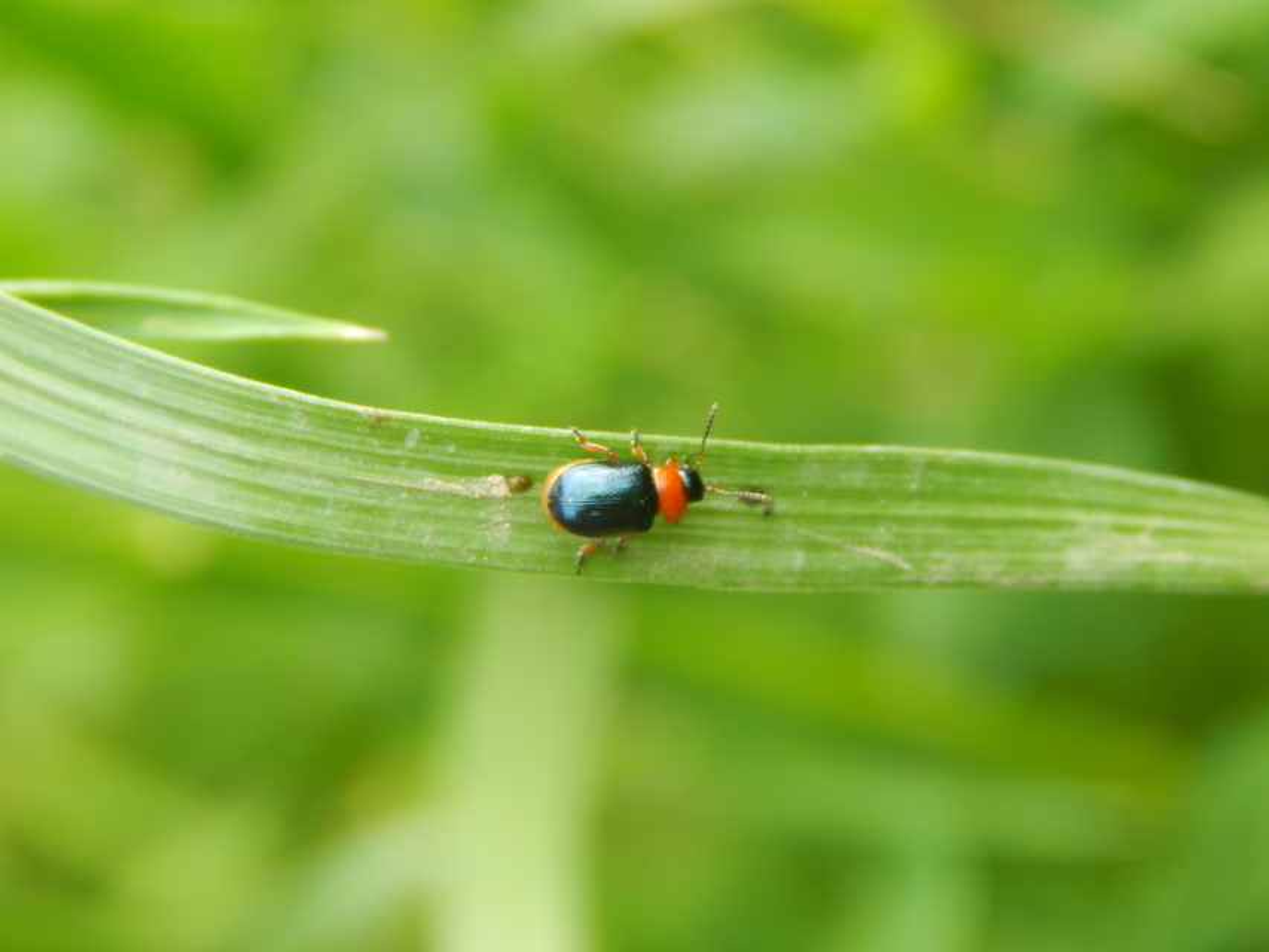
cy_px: 476
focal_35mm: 160
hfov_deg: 12.3
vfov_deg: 9.3
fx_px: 5866
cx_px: 634
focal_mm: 28.7
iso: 125
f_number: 5.1
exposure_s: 1/50
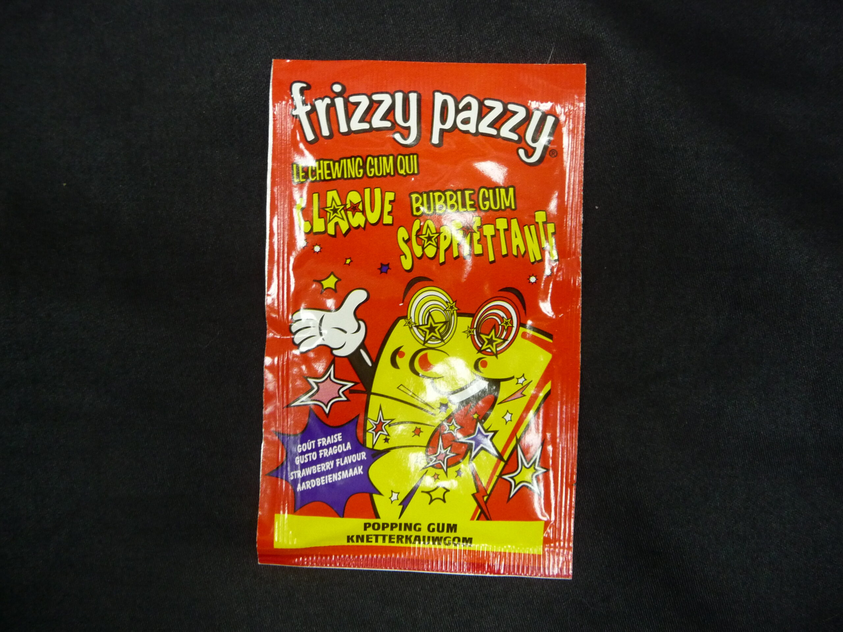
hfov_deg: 63.4
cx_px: 422
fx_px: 682
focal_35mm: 28
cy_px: 316
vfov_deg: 49.7
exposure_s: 1/30
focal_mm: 4.7
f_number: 3.3
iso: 320
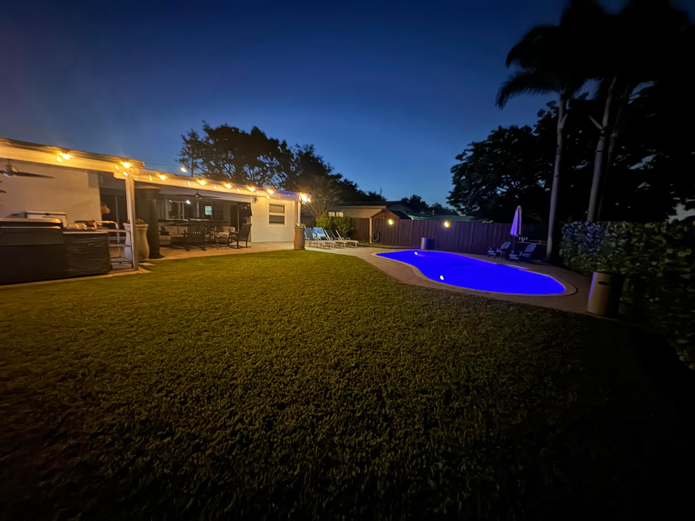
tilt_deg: -7.8
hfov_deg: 102.1
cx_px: 348
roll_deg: -2.4
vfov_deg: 85.7
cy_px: 260
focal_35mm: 14
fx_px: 281
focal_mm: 2.22
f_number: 2.2
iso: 2000
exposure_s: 1/7
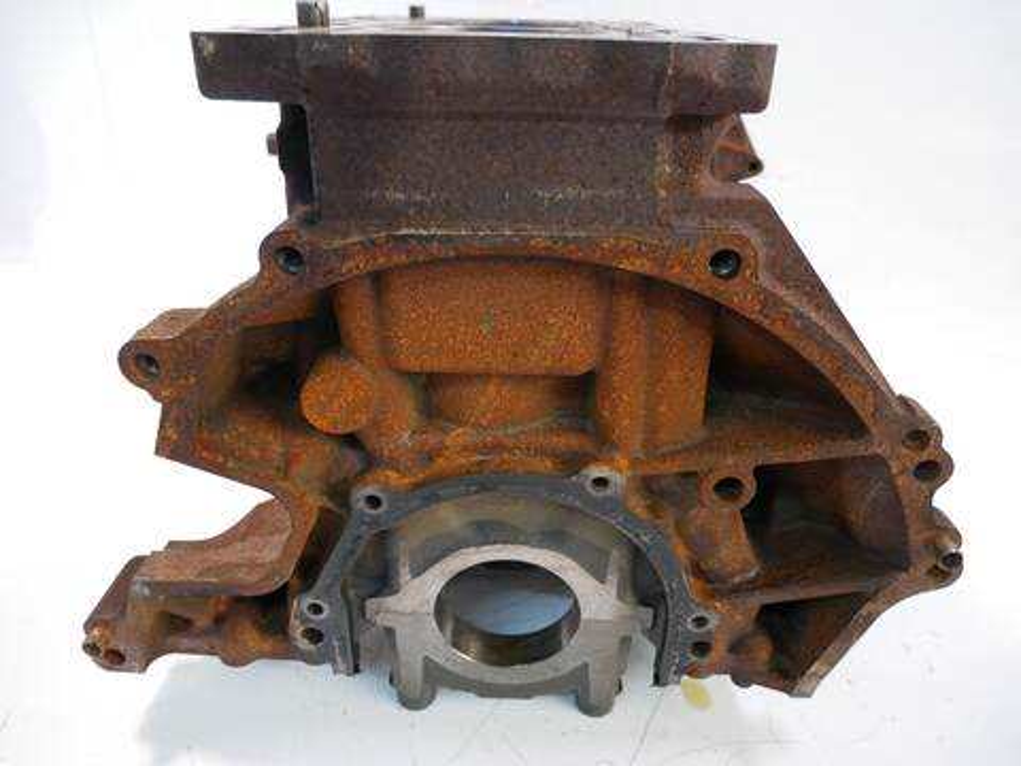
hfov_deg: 71.6
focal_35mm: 24
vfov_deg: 56.8
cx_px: 510
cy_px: 383
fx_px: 708
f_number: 3.5
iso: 1000
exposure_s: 1/60
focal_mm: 12
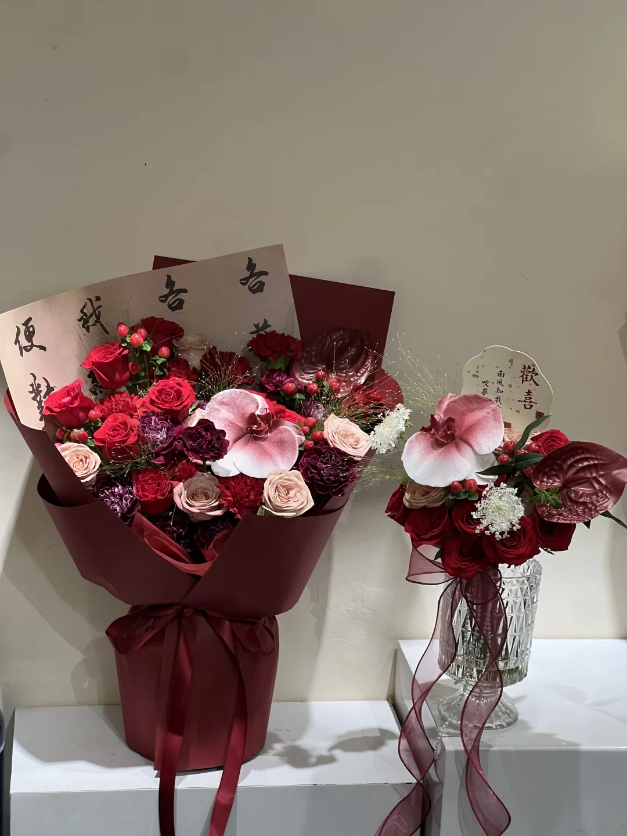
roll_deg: -2.6
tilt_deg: -15.1
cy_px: 418
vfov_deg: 25.3
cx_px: 314
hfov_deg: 19.1
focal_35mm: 77
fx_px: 1860
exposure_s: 1/50
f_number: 2.8
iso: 160
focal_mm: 9
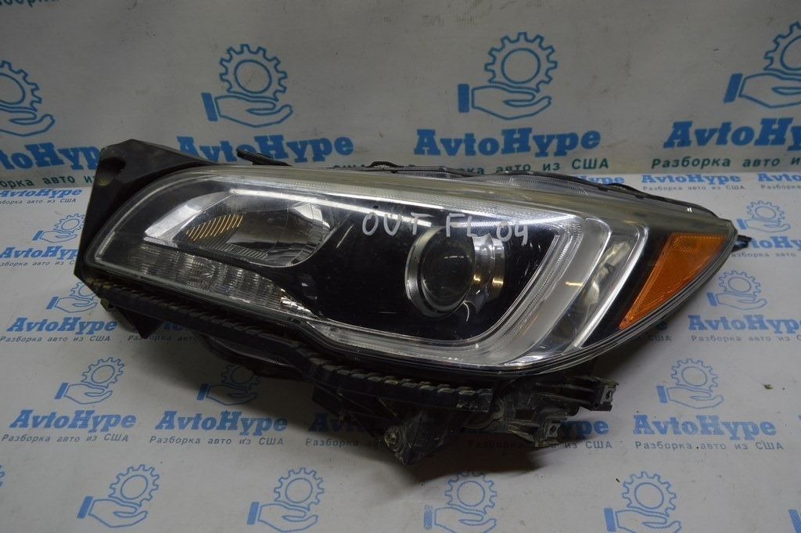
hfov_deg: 62.0
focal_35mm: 30
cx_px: 400
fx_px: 667
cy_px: 266
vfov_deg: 43.5
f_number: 5.6
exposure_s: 1/125
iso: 400
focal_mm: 20
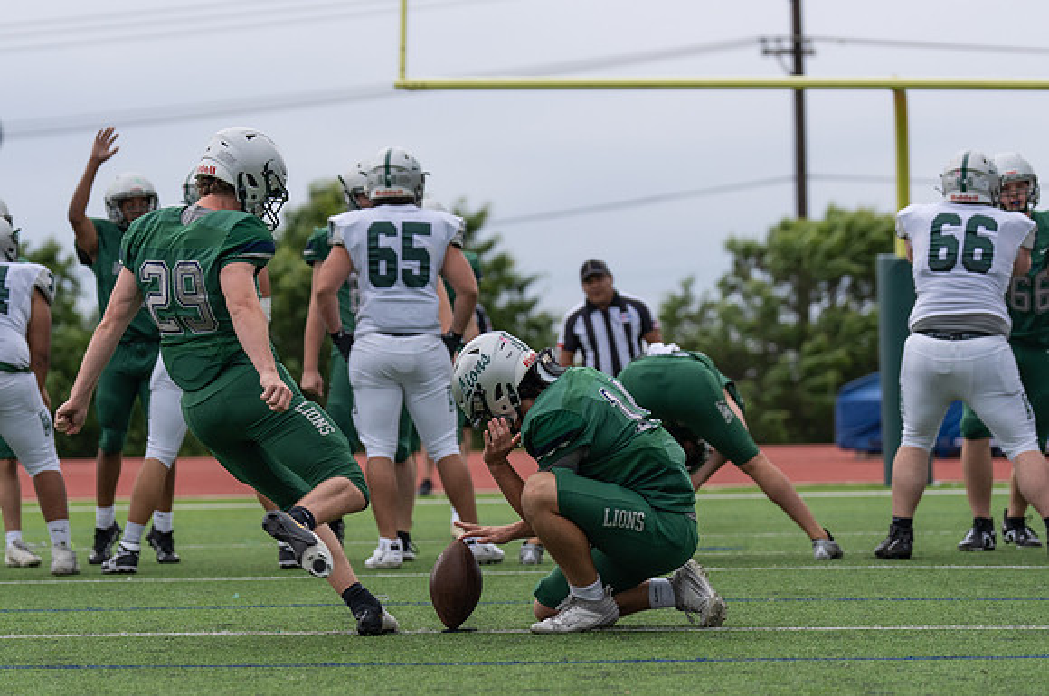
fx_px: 4265
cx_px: 494
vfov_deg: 9.3
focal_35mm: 147
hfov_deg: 14.0
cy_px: 342
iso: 250
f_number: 2.8
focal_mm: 106
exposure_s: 1/1250
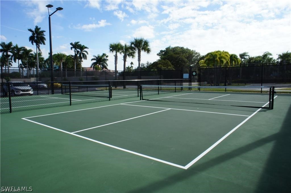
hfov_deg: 73.8
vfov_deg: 53.1
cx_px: 146
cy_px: 96
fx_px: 194
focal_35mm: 24
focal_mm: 16
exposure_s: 1/80
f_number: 14
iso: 200
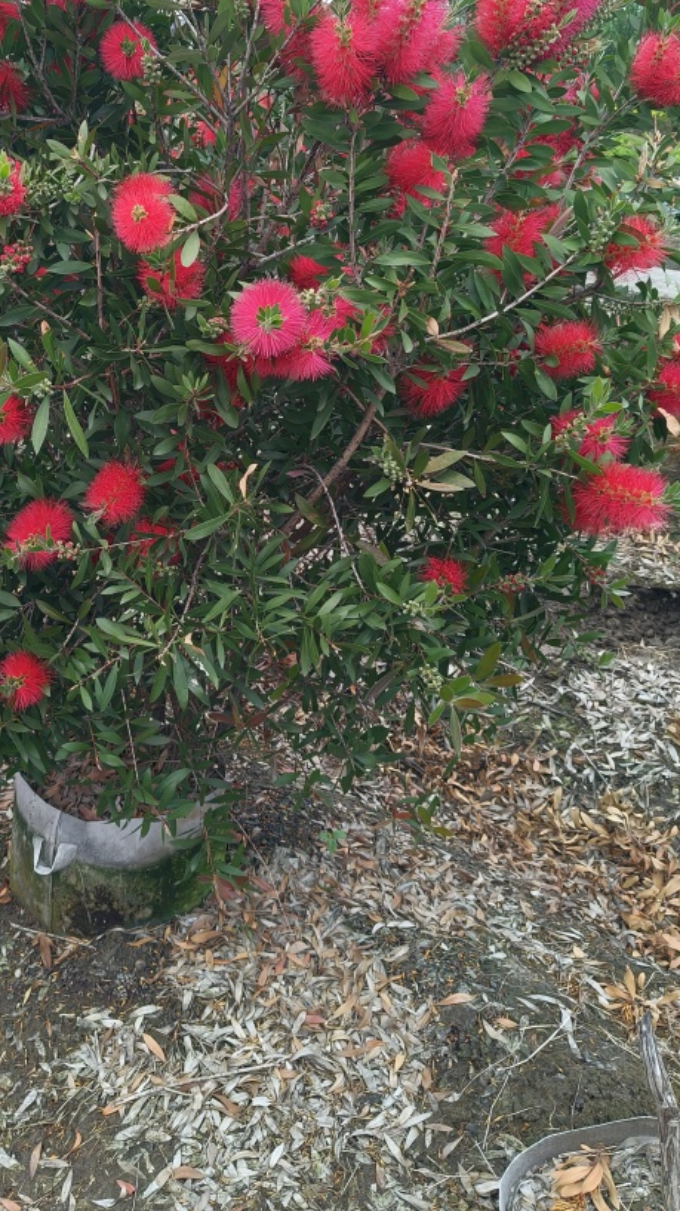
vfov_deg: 53.2
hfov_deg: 31.4
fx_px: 1187
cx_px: 172
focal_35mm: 37
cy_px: 426
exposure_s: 1/129
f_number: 1.8
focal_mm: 4.84
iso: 80
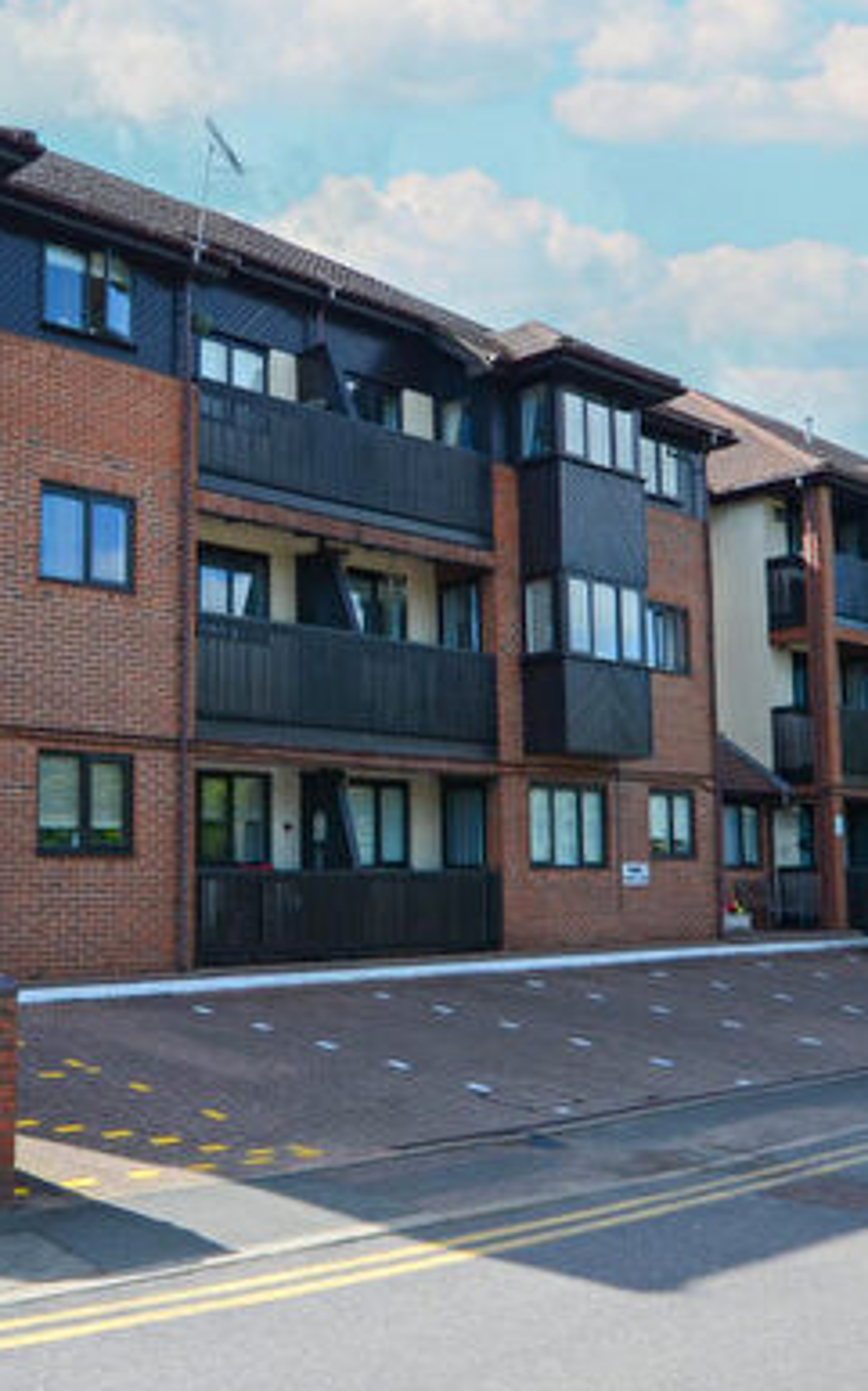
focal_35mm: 36
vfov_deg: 54.1
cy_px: 650
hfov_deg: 34.6
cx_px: 209
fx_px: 1361
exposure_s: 1/125
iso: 250
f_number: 11
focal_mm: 13
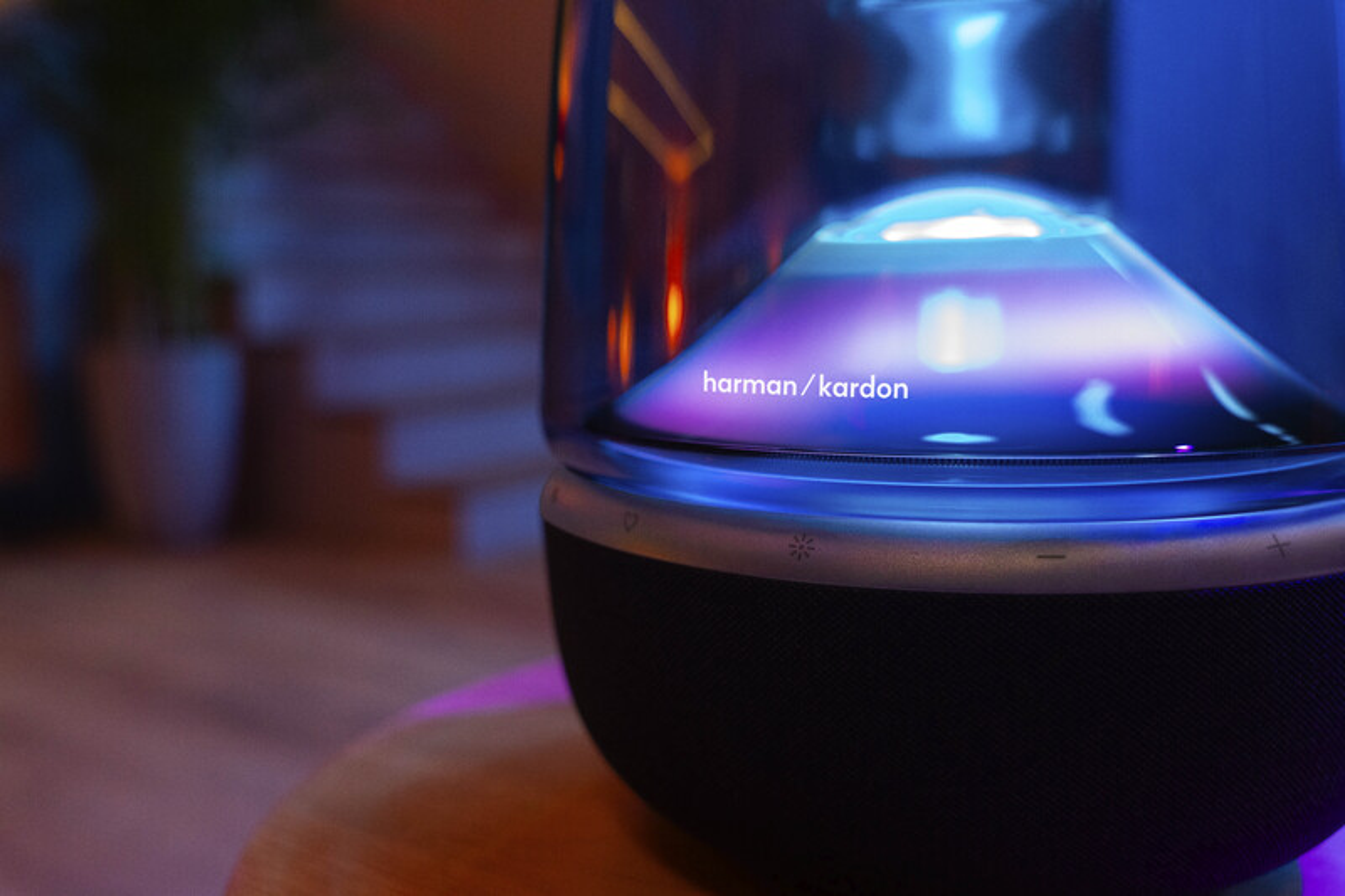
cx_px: 672
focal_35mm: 34
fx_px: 1270
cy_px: 448
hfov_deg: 55.8
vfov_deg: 38.9
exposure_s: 1/30
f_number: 4
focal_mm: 34
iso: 2500
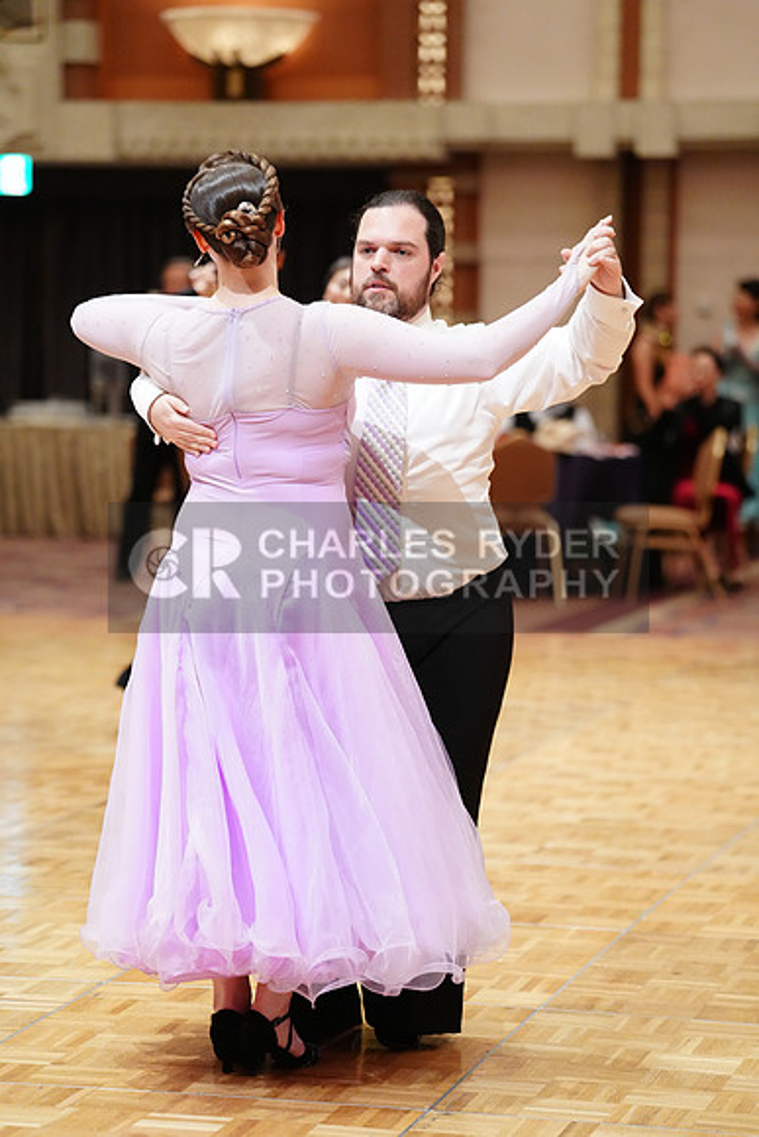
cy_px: 568
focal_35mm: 109
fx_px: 3445
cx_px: 380
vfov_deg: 18.8
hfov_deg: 12.6
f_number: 2.8
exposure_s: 1/320
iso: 4000
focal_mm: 109
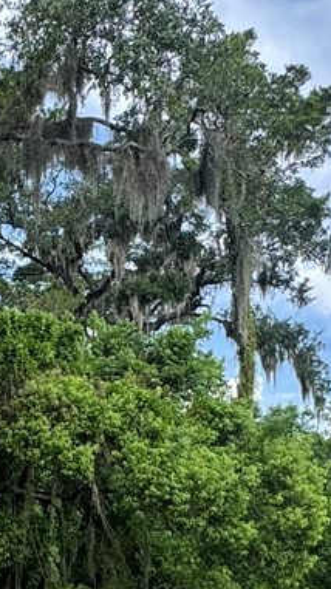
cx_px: -60
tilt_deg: +7.8
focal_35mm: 64
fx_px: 1000
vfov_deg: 32.1
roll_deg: -3.2
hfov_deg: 17.9
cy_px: 455
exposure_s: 1/443
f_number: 2.2
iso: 40
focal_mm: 2.22
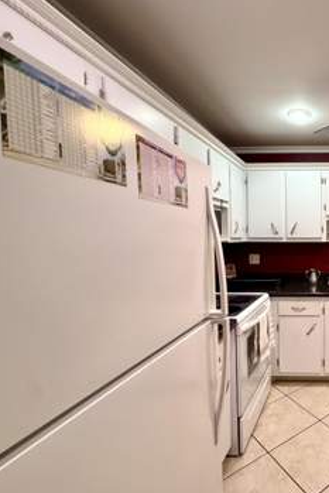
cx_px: 335
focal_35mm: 20
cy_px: 249
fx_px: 274
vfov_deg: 84.0
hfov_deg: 49.5
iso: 250
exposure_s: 1/120
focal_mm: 2.22
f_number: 2.2
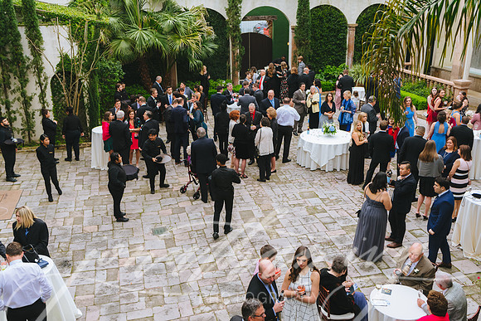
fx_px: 468
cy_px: 160
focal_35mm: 35
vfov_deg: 37.9
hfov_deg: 54.4
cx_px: 240
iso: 1600
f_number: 3.5
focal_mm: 35
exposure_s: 1/400
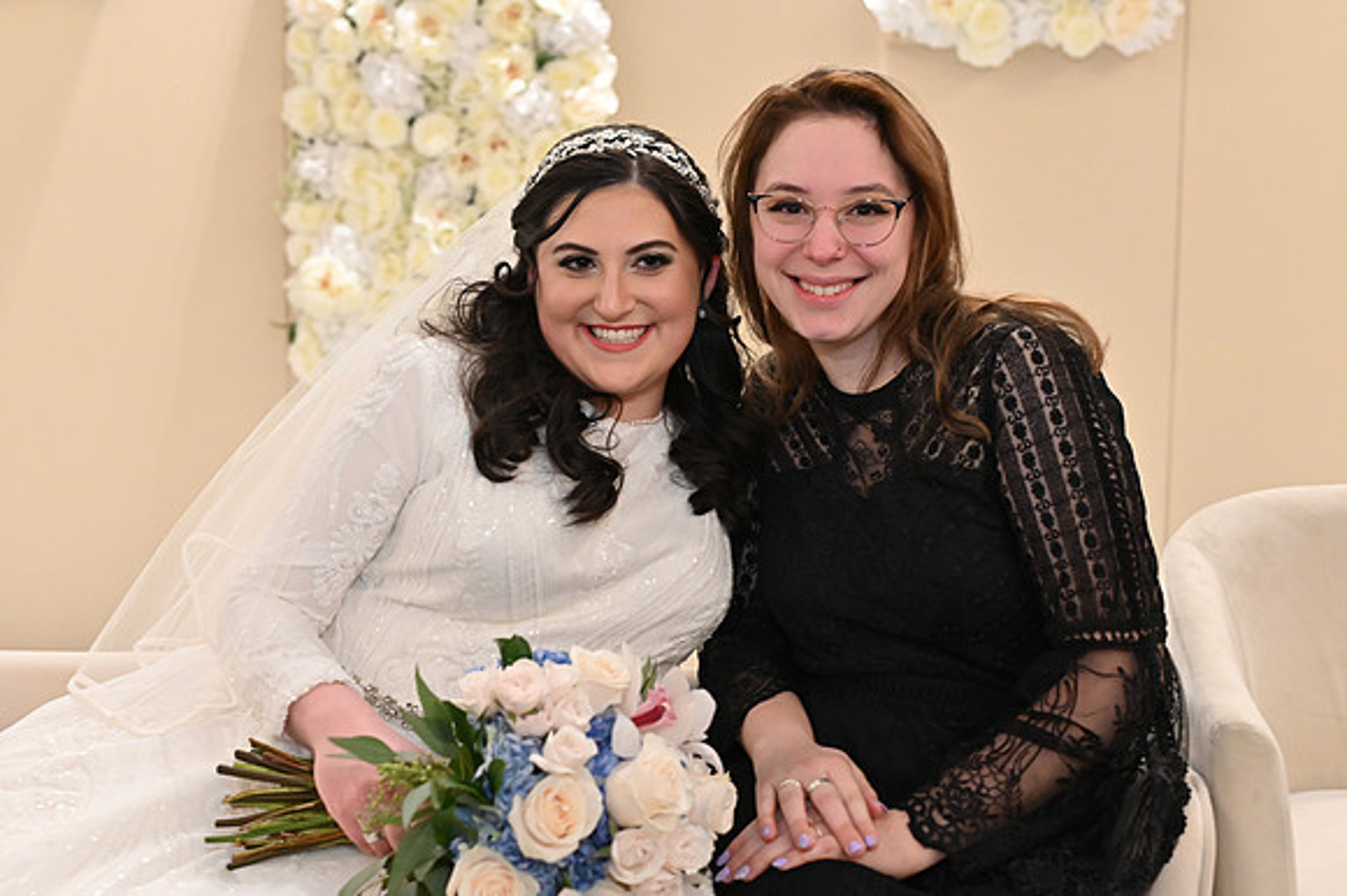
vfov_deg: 27.0
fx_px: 1870
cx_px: 674
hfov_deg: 39.6
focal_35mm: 50
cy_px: 448
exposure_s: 1/100
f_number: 4
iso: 3200
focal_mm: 50
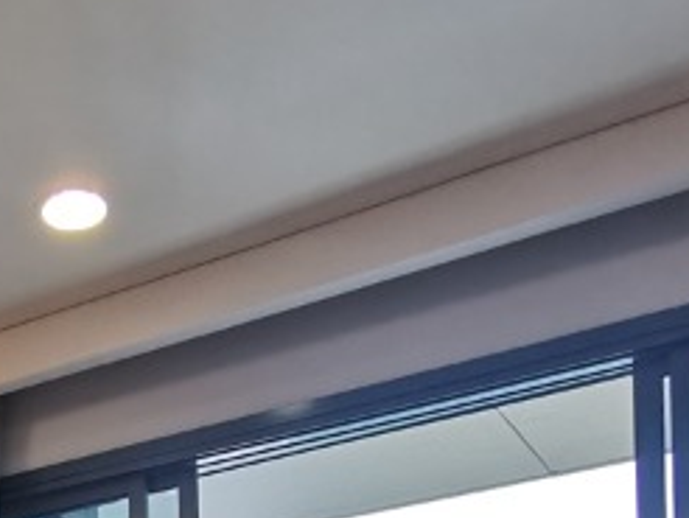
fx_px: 1295
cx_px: -31
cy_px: 907
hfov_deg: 27.7
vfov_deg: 18.3
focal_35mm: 65
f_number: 2.2
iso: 250
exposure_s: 1/50
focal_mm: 2.35
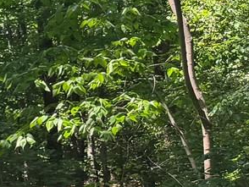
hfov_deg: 8.8
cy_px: 46
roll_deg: +1.9
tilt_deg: +5.6
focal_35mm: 167
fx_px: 1202
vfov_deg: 8.9
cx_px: -580
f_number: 1.78
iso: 100
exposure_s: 1/571
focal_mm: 6.76
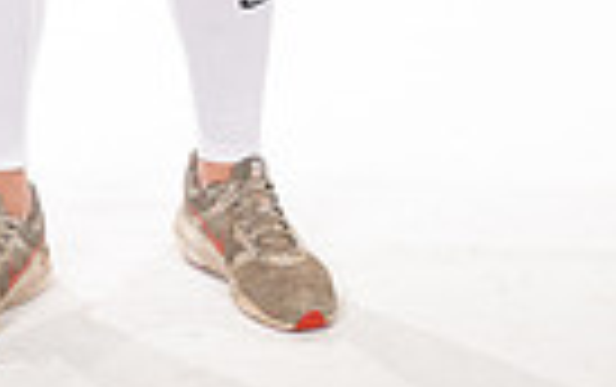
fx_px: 3261
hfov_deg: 10.8
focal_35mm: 194
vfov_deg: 6.5
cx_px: 180
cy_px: -518
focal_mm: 58
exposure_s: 1/400
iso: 640
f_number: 8
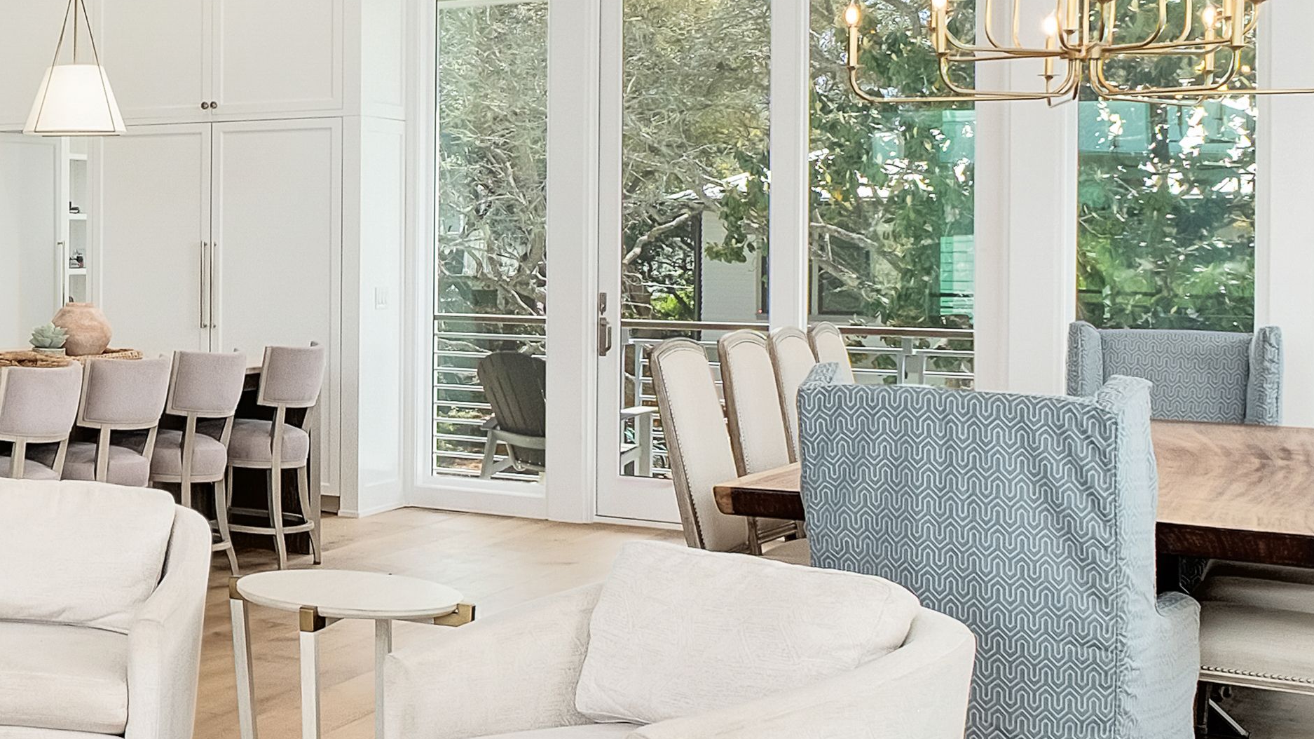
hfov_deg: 31.4
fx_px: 1812
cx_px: -367
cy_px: 238
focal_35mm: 52
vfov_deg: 22.9
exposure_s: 1/200
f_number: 7.1
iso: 640
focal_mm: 10
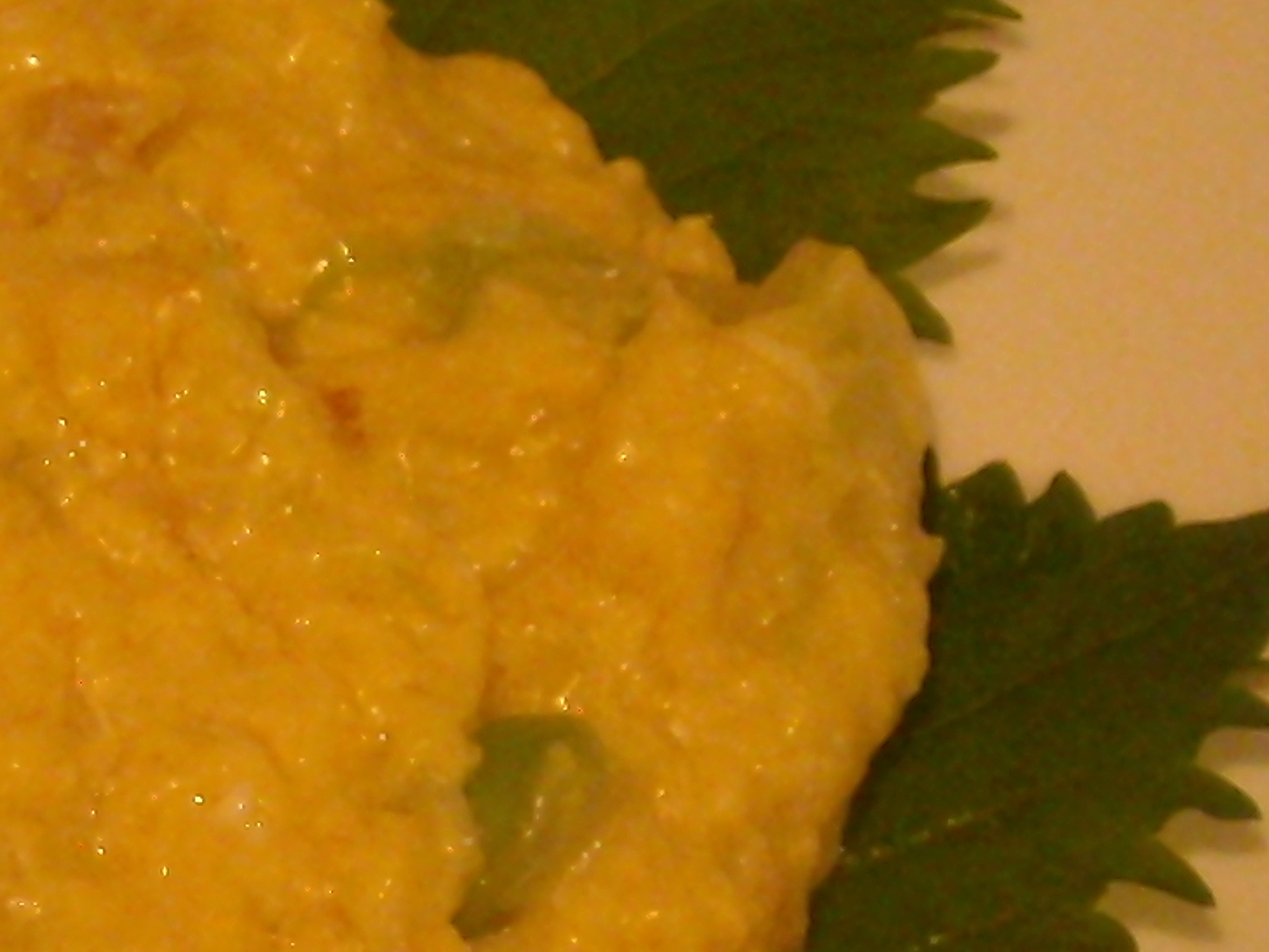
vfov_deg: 9.4
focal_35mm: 157
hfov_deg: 12.4
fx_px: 5756
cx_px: -110
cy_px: 724
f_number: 2.8
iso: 400
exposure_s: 1/21
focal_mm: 5.7
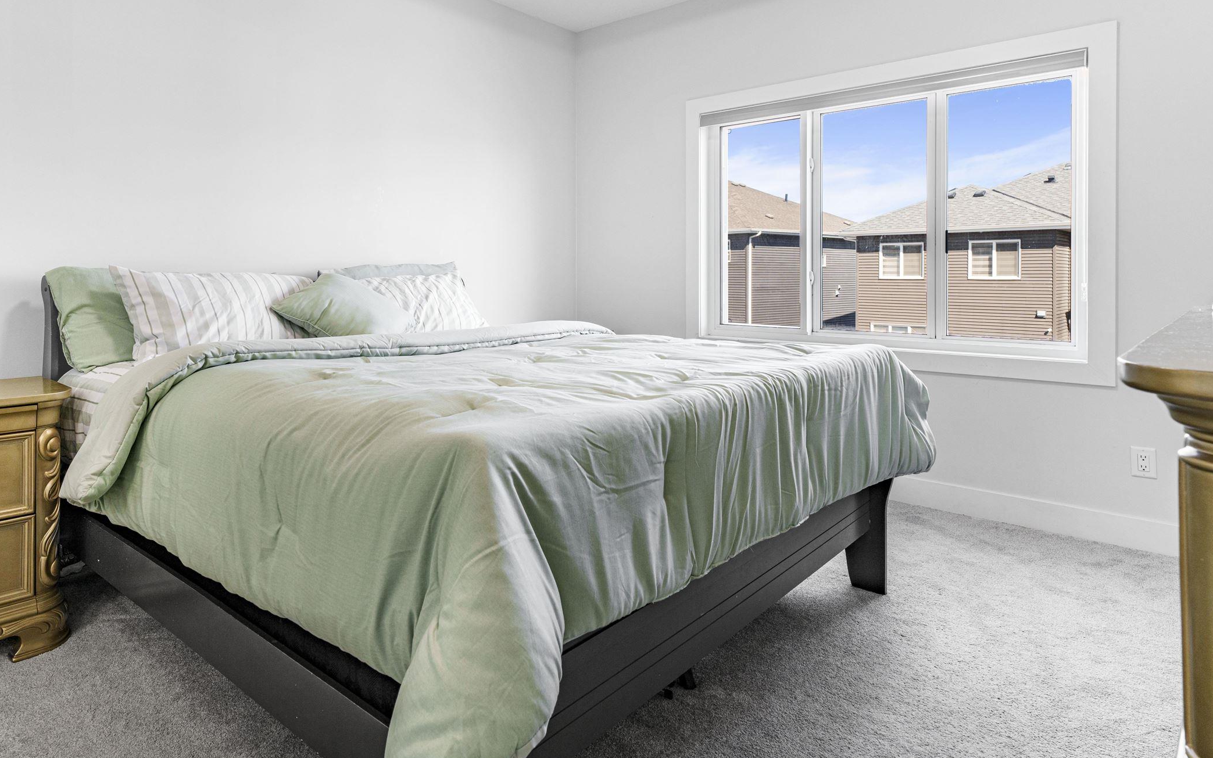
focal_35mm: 21
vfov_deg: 56.7
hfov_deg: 81.6
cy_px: 291
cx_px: 509
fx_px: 694
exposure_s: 1/10
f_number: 8
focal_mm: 14
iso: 125
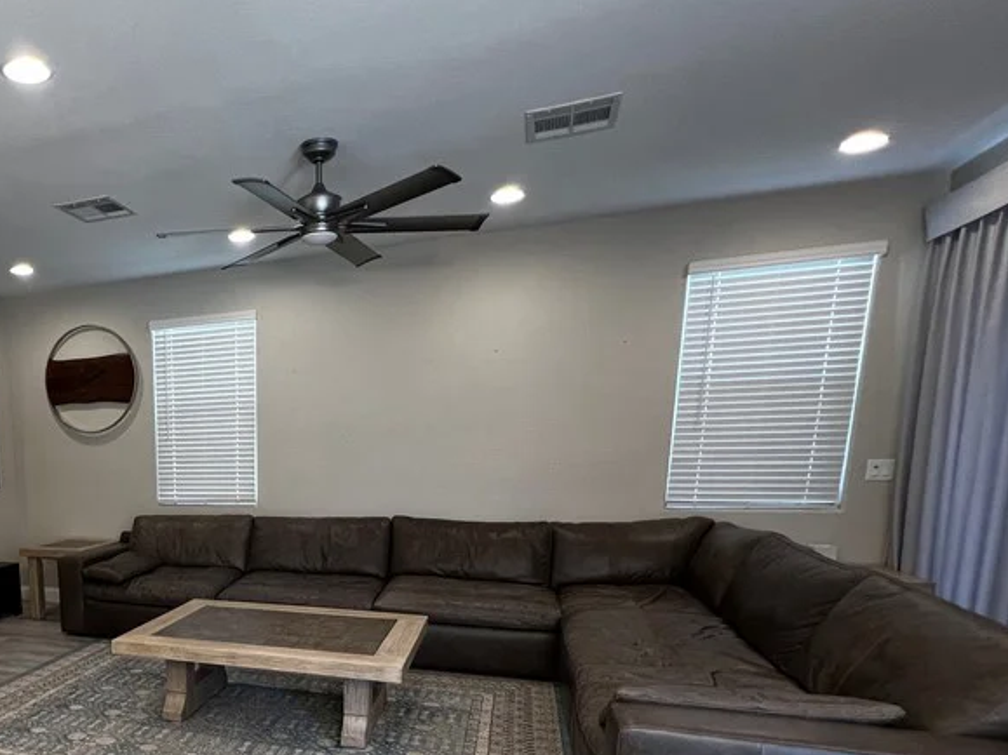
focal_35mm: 23
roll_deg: +0.7
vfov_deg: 55.4
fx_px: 670
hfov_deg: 66.4
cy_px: 585
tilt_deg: -9.8
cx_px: 186
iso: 160
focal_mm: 1.57
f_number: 1.8
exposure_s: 1/60
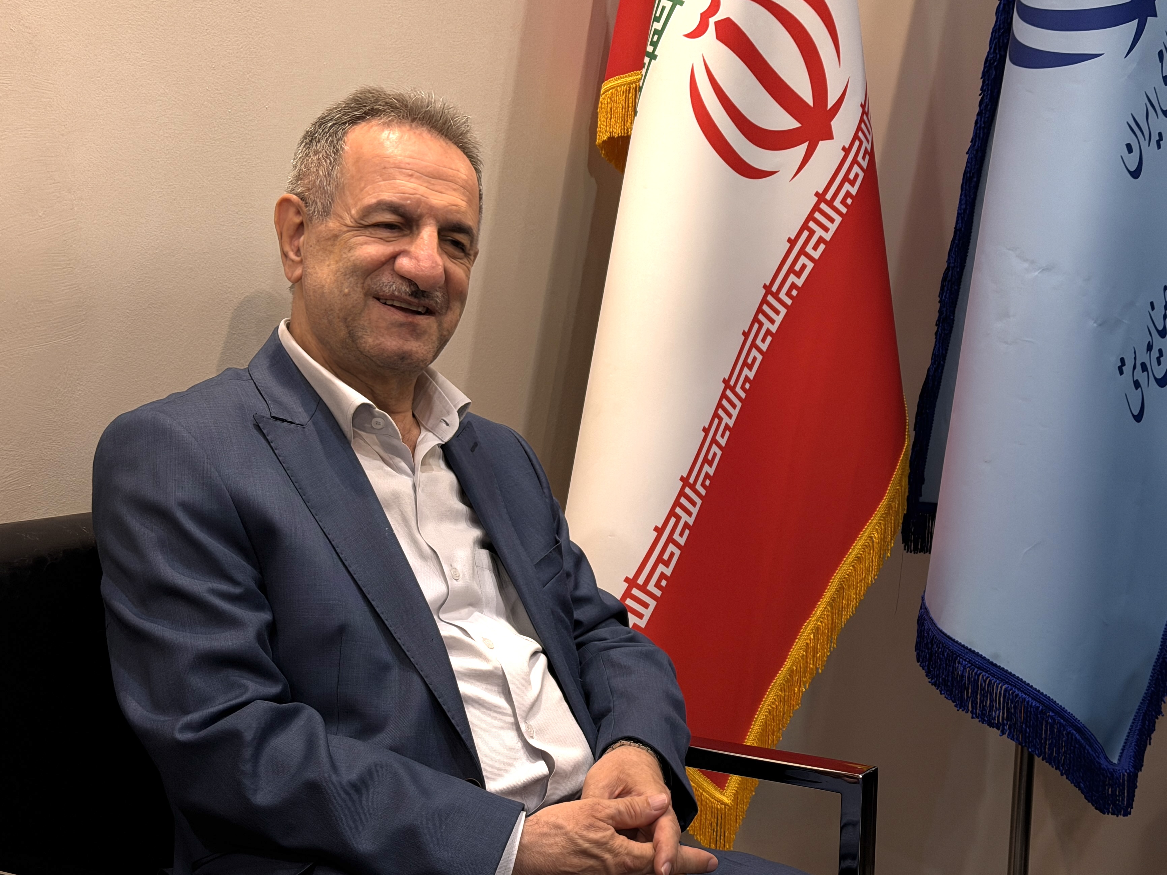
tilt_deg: -5.9
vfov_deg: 26.1
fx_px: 1888
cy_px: 471
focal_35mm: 56
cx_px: 626
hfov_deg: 34.3
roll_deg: -2.6
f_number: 1.78
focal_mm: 6.76
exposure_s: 1/100
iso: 50
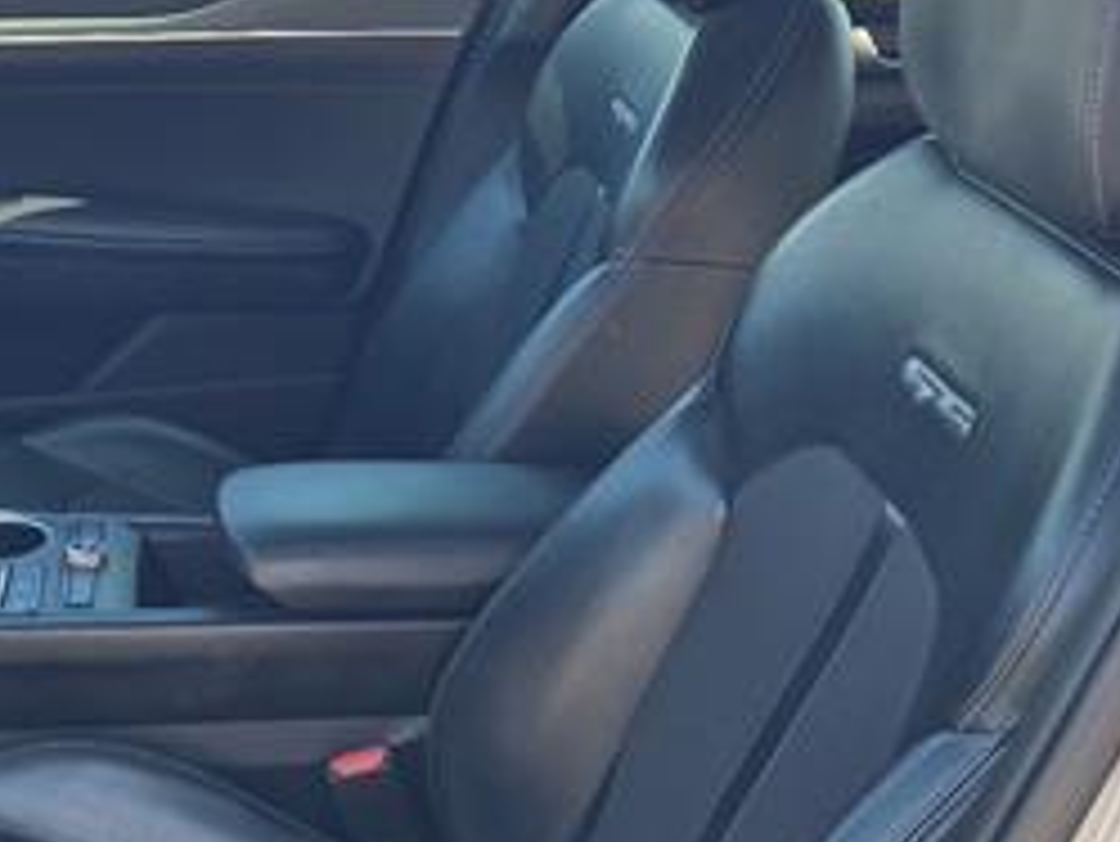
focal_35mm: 59
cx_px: 130
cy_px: 680
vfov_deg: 24.4
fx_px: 1910
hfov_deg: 31.3
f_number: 1.7
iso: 50
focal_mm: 6.3
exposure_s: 1/182
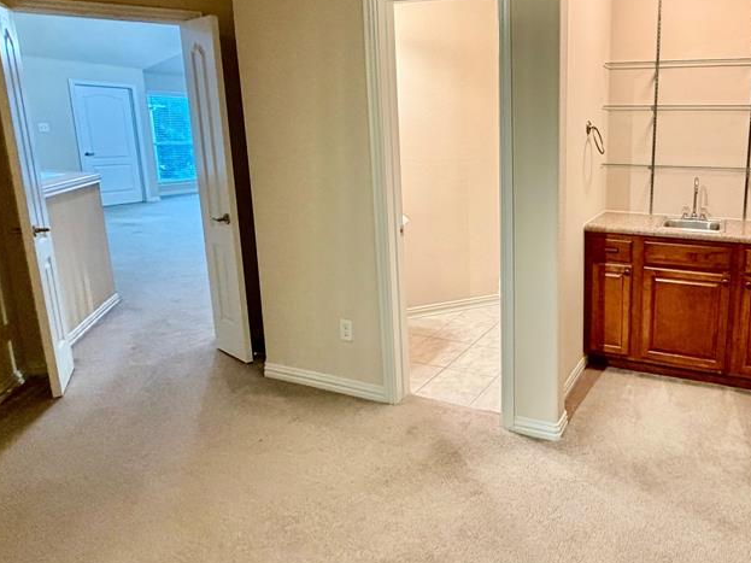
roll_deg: -0.6
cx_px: 567
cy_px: 213
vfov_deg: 58.2
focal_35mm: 23
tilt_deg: -9.3
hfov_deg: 68.9
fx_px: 499
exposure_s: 1/60
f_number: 2.2
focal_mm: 2.22
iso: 400
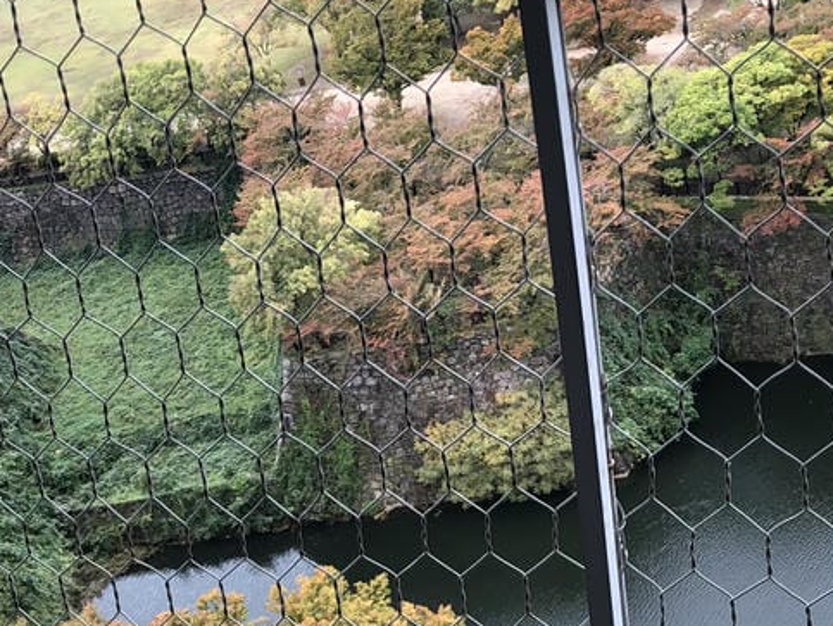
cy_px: 642
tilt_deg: -34.4
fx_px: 1734
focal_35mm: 72
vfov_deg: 19.8
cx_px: 317
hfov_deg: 26.9
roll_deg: +17.3
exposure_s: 1/120
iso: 25
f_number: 1.8
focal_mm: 3.99
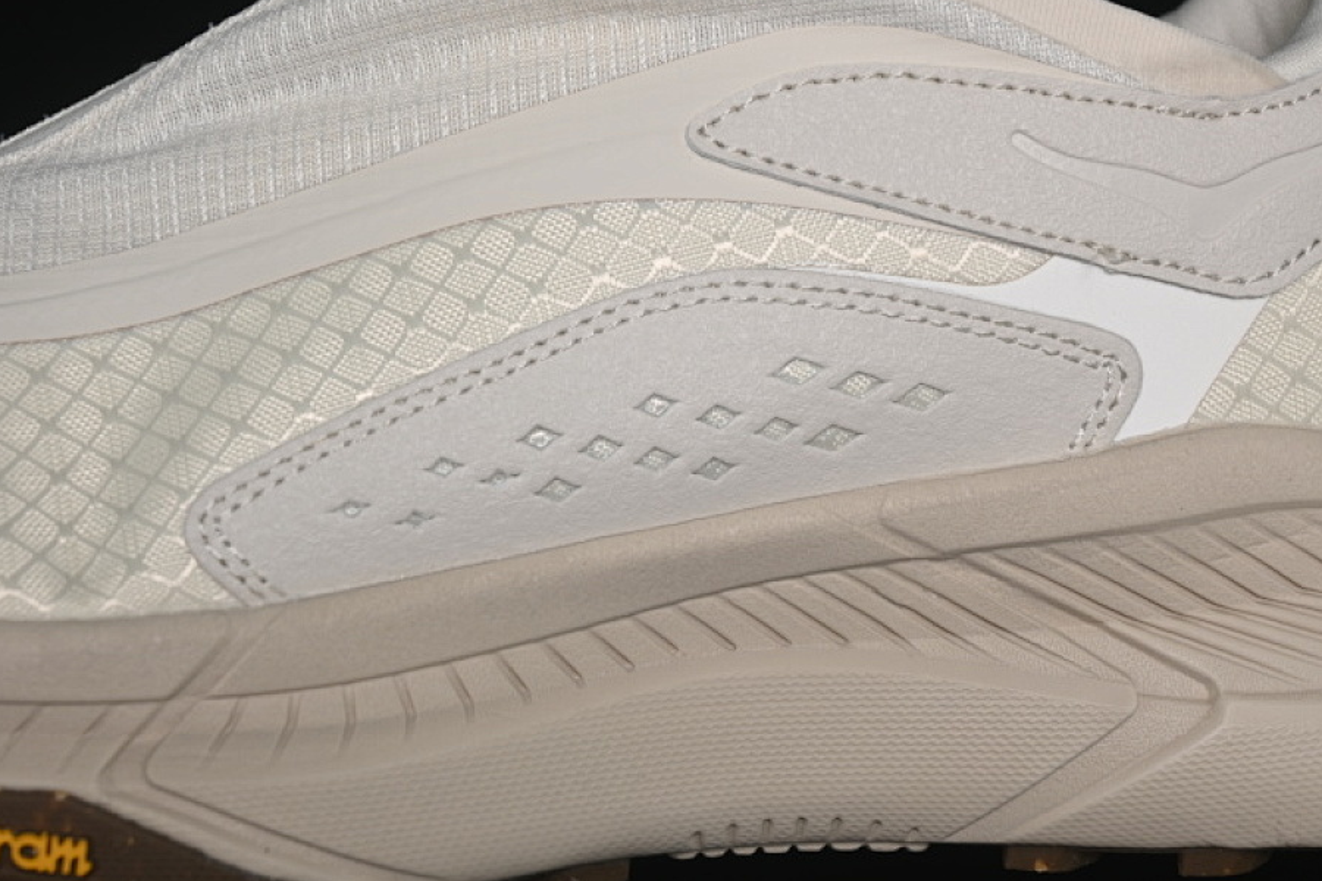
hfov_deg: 22.6
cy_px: 358
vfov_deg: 15.2
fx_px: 3305
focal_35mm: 90
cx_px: 667
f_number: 6.3
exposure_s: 1/60
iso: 160
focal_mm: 50
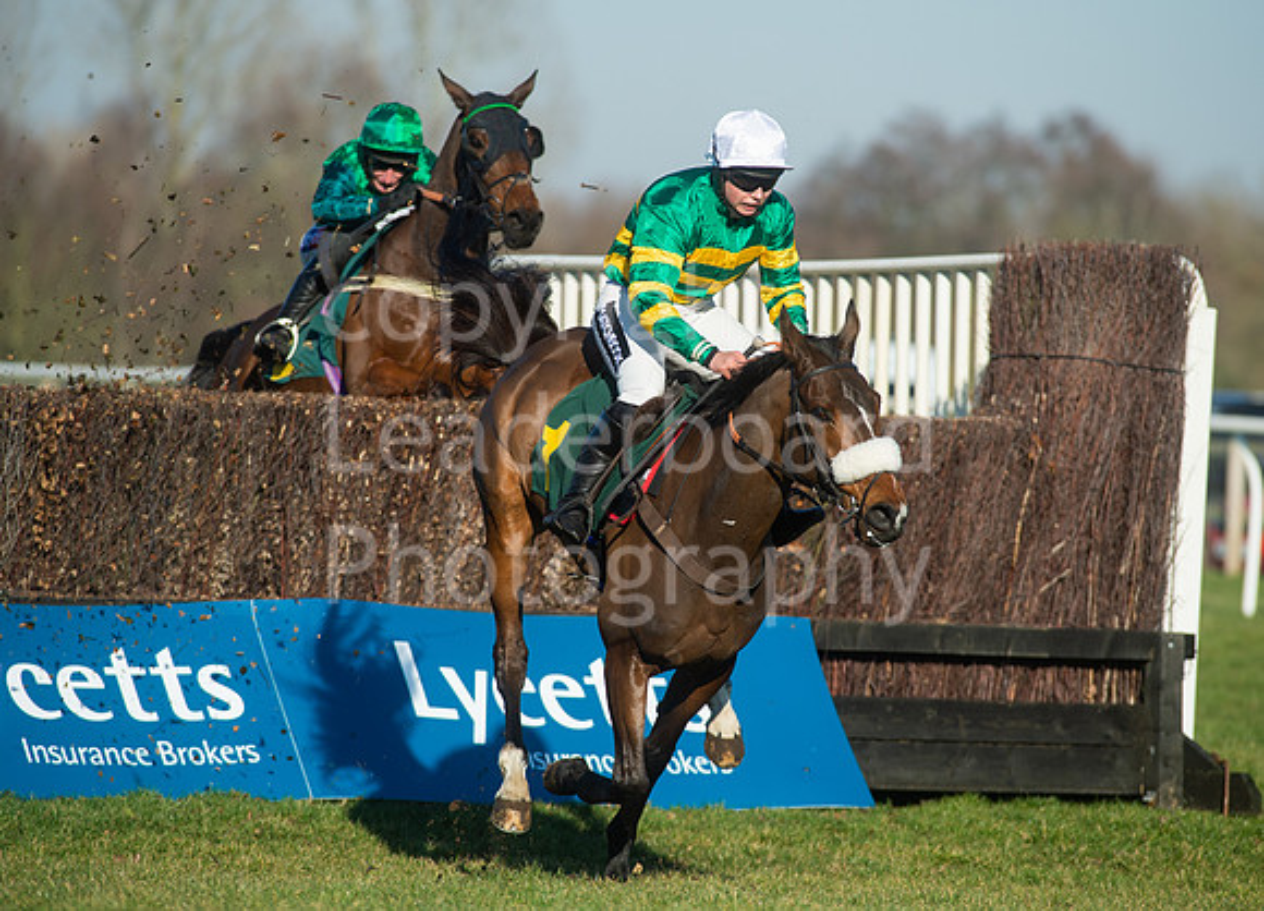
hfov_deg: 6.3
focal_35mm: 317
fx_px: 11403
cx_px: 677
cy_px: 456
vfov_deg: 4.6
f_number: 7.1
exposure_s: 1/4000
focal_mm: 300
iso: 400
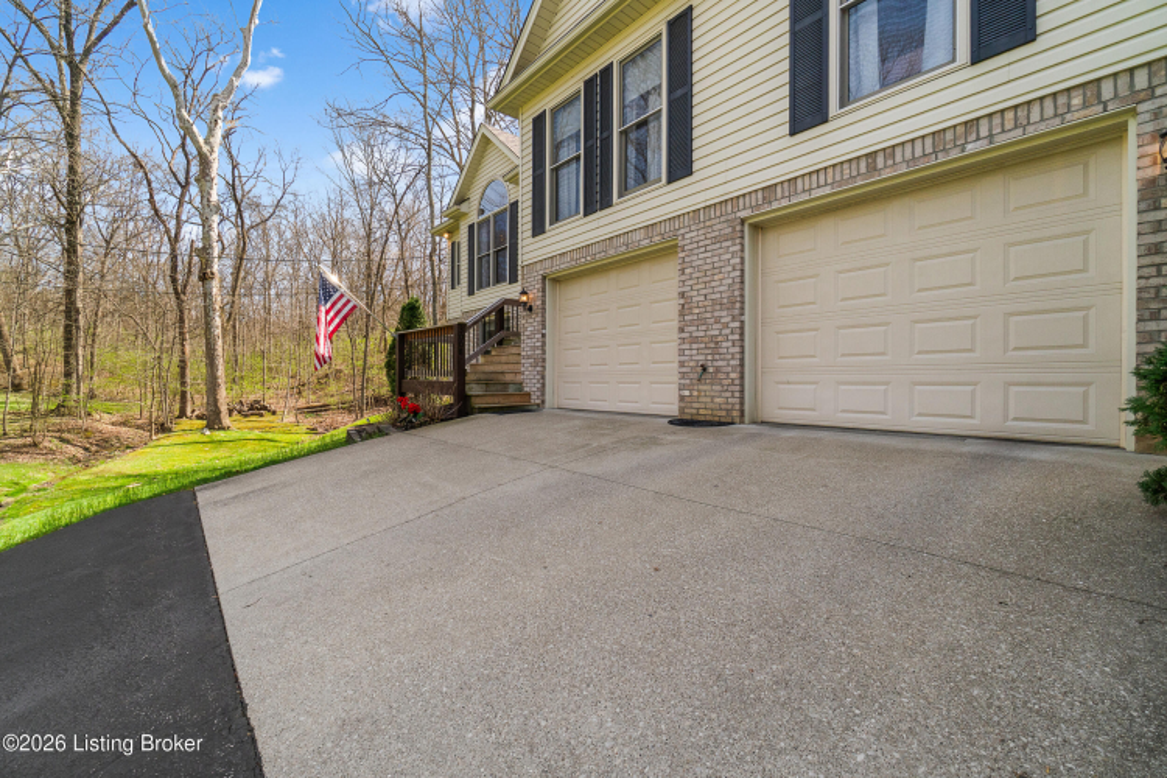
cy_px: 389
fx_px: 486
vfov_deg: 77.3
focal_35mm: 15
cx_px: 584
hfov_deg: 100.4
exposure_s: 1/640
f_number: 11
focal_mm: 10
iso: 400
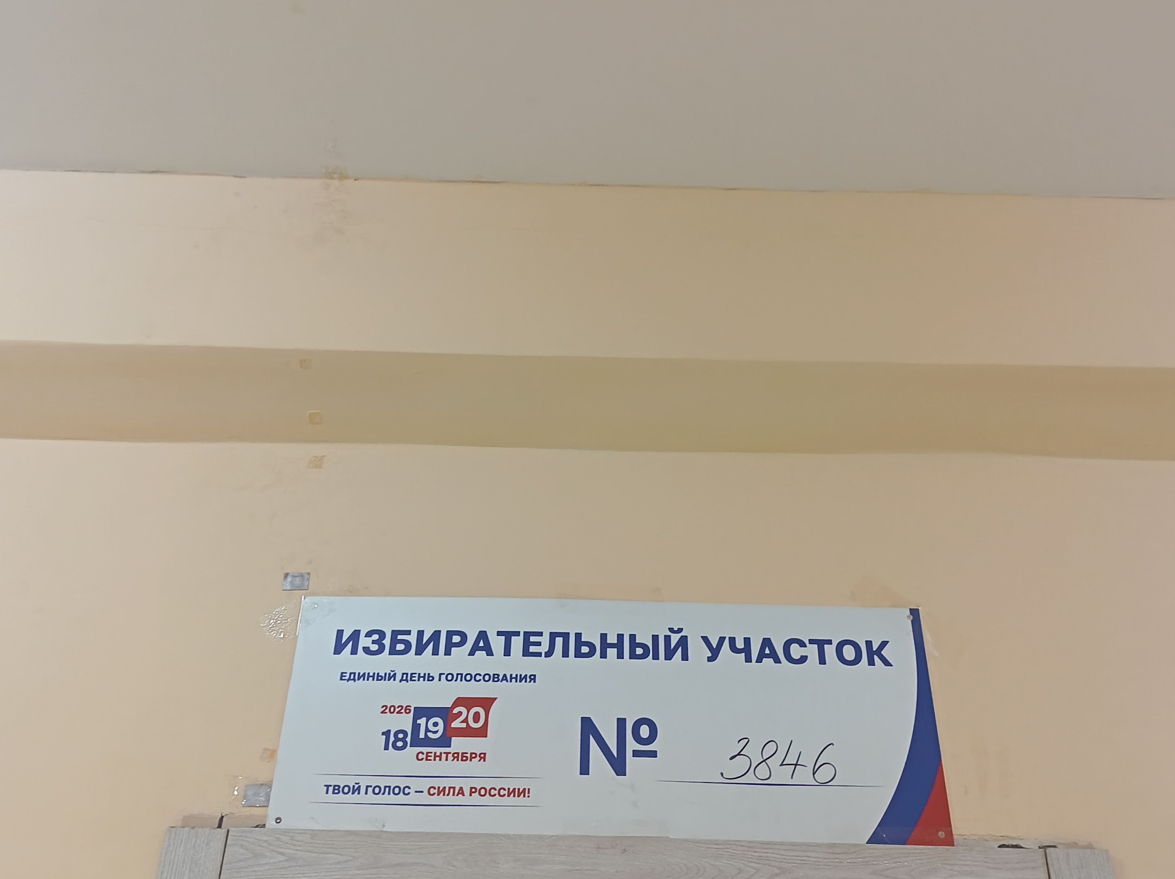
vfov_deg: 41.7
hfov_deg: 54.0
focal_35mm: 34
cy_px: 440
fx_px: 1153
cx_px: 588
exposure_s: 1/50
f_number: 1.75
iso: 1555
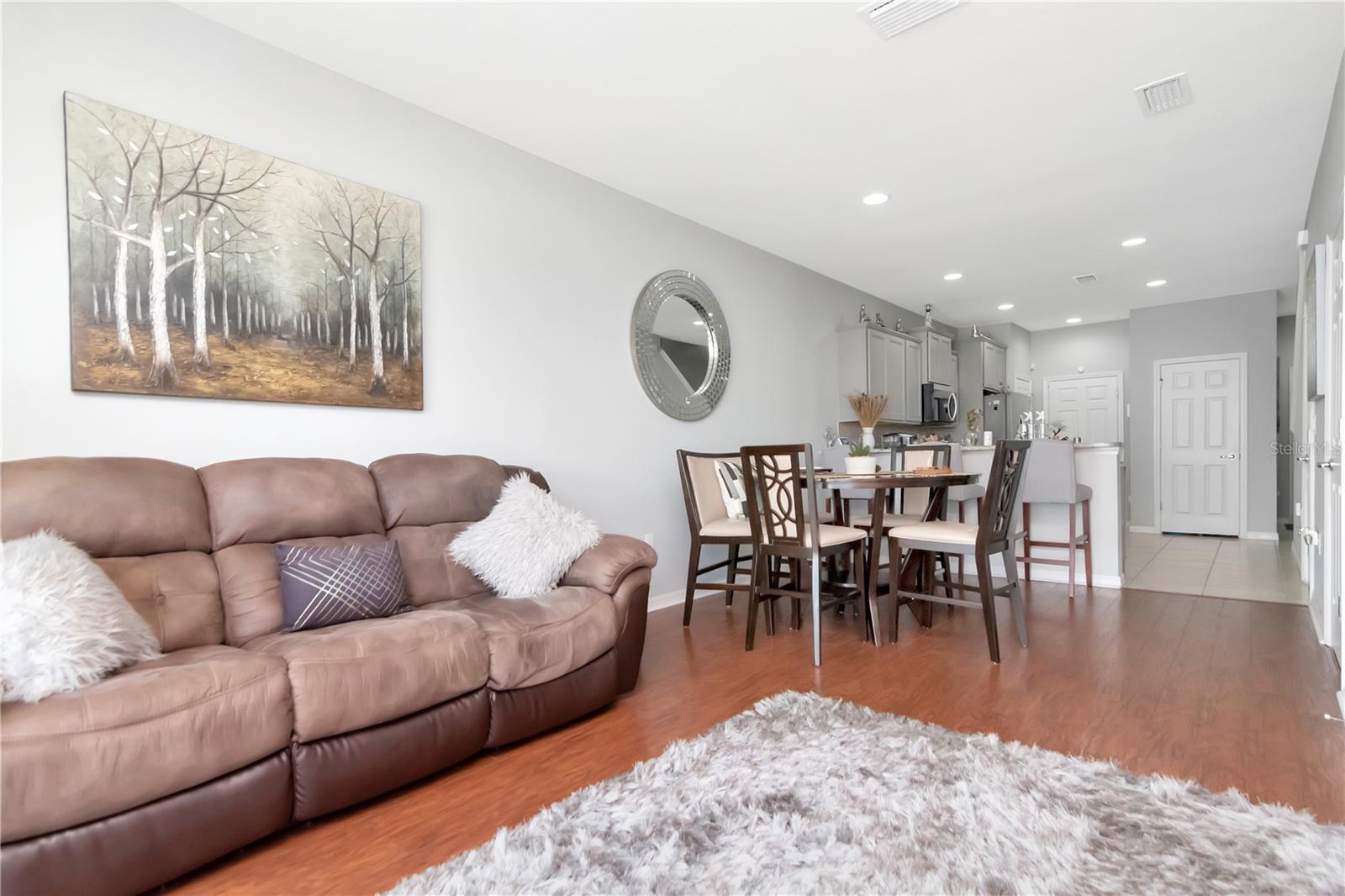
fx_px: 616
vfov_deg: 72.0
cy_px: 448
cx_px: 672
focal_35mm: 16
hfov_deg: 95.0
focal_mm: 11
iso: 2500
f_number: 5.6
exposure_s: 1/160
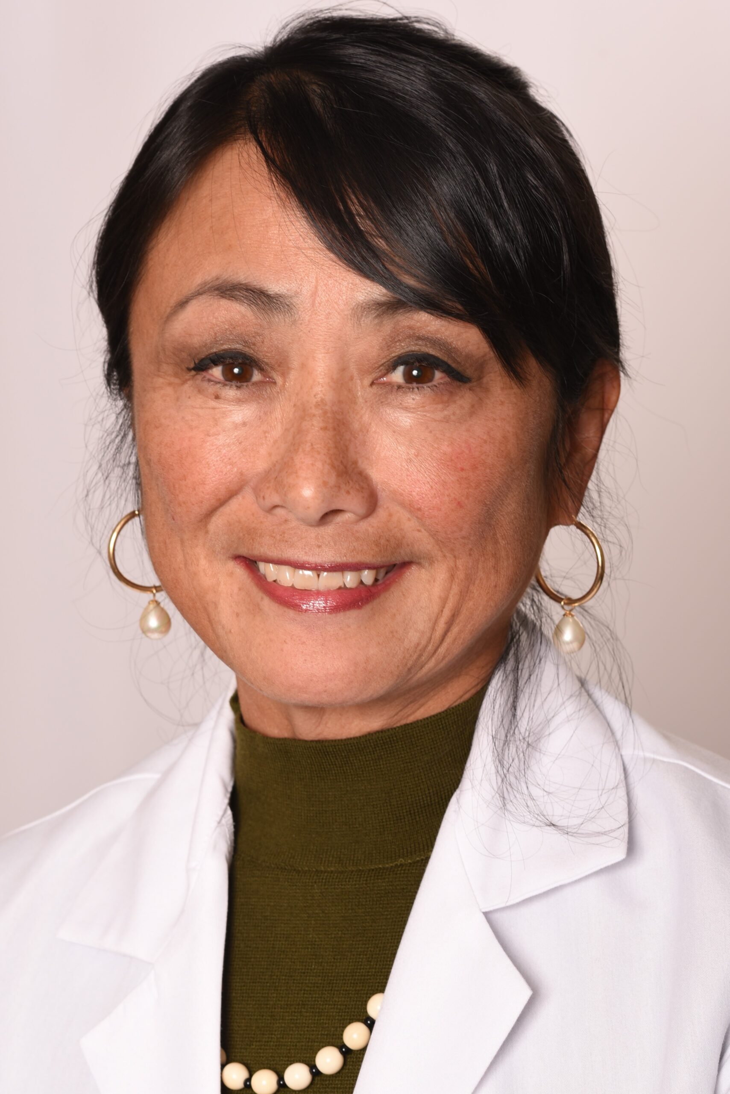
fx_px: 2583
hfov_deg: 16.1
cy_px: 547
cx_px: 365
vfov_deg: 23.9
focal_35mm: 85
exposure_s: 1/200
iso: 160
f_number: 9
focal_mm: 85
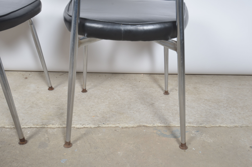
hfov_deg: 53.2
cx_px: 126
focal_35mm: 36
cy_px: 84
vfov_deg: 36.7
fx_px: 251
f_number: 11
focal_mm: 24
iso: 100
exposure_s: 1/125
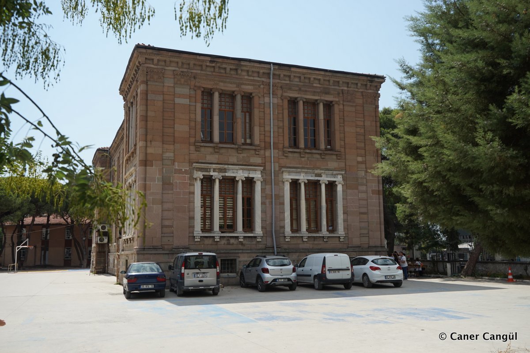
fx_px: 486
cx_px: 265
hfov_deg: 57.2
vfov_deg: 40.0
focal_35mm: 33
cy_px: 176
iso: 100
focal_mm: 33
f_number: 7.1
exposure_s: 1/400
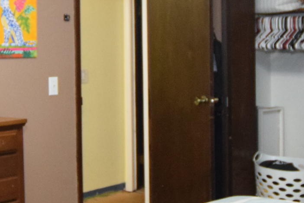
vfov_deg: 21.1
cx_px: 114
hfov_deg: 31.3
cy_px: 62
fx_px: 540
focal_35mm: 64
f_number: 3.5
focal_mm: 10
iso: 2000
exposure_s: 1/60
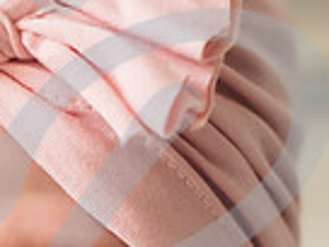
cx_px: -48
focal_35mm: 205
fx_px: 1948
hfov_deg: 9.5
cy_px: 309
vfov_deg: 7.2
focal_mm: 50
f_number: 2.8
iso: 1000
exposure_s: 1/125
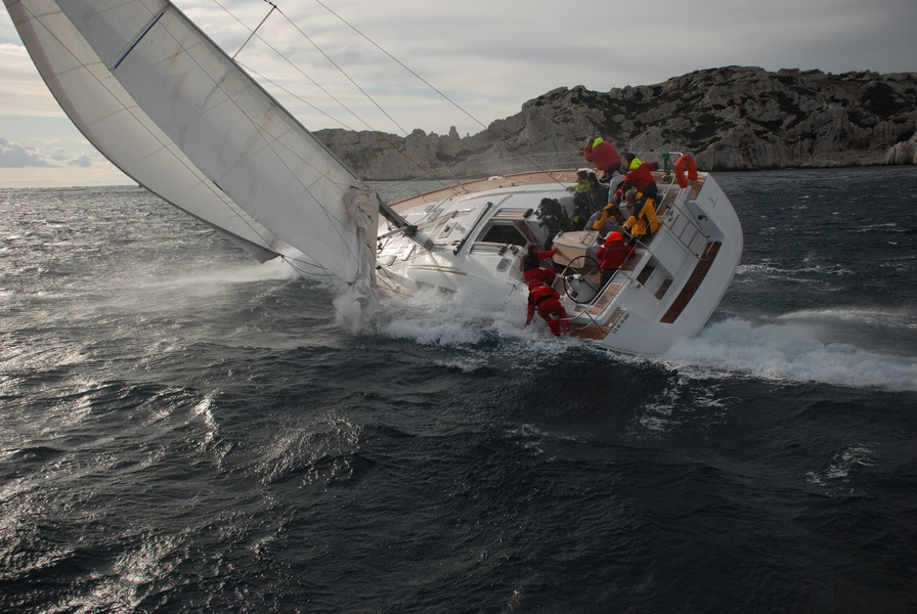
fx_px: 842
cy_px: 307
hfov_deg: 57.2
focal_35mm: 33
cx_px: 458
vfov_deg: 40.1
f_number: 3.8
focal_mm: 22
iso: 100
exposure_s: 1/1600
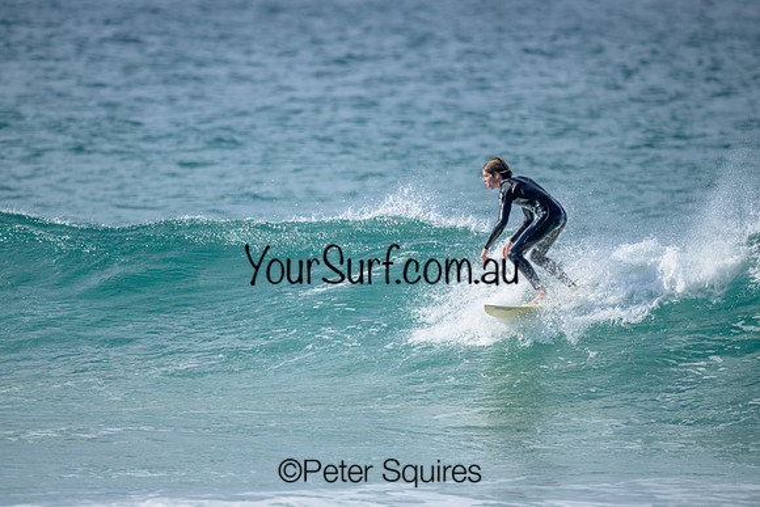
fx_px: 16892
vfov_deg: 1.7
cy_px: 254
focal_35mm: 800
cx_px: 380
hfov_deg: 2.6
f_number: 6.3
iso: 450
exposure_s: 1/2500
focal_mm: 800
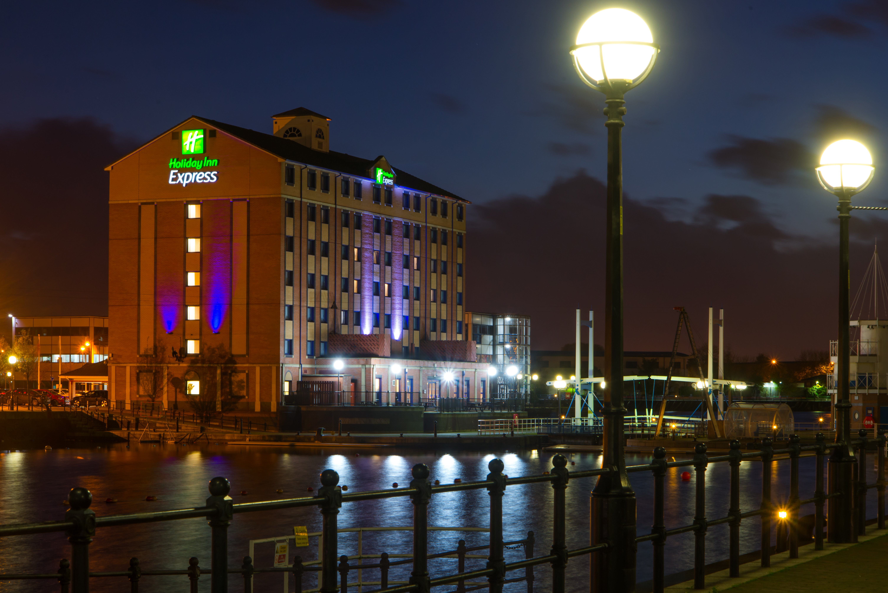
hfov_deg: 25.4
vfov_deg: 17.1
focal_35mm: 80
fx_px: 1974
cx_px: 444
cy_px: 296
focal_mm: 80
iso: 400
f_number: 16
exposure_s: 8
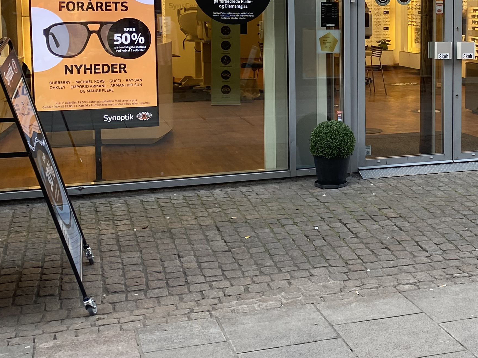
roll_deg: -1.6
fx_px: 828
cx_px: 408
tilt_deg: -3.2
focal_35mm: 60
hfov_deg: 31.1
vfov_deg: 24.1
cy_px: 81
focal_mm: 4.25
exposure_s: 1/122
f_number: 1.8
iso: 50
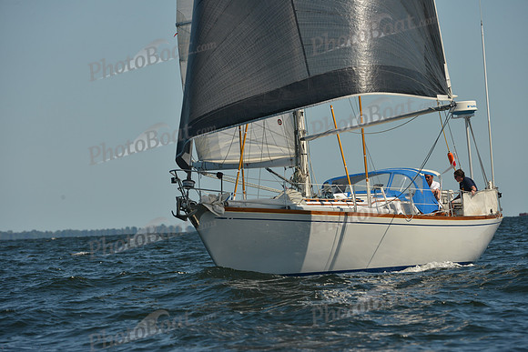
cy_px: 176
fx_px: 4401
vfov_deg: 4.6
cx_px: 264
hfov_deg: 6.9
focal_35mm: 300
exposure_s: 1/1250
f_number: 8
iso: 320
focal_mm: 300
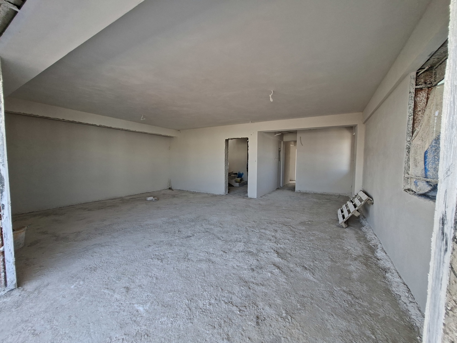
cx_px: 228
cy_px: 172
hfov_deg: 106.2
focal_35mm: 13
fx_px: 172
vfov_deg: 89.9
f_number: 2.2
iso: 50
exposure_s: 1/120
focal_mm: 1.74
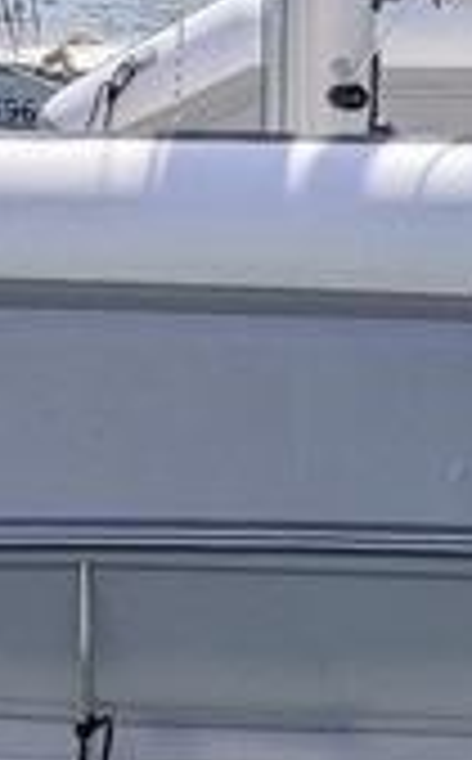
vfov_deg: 11.3
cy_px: 193
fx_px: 3824
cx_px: 859
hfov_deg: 6.9
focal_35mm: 185
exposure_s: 1/4306
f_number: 1.6
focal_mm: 6.55
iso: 50
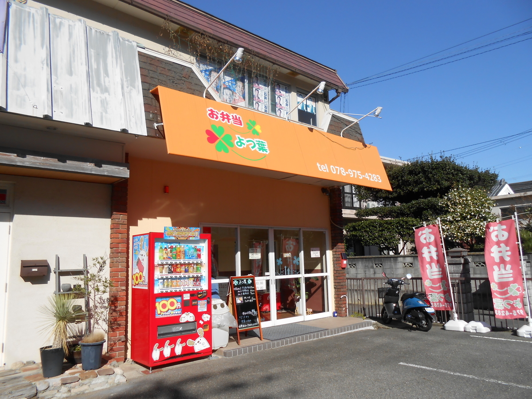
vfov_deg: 53.1
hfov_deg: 67.3
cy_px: 200
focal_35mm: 26
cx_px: 266
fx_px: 400
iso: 80
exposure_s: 1/1000
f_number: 3.5
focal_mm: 4.6
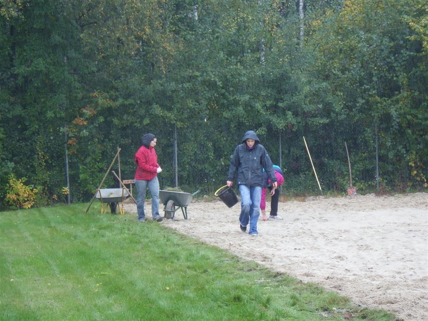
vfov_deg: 12.9
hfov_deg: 17.1
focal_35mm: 115
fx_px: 1422
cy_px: 160
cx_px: 214
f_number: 5.2
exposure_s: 1/100
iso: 500
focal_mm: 20.6
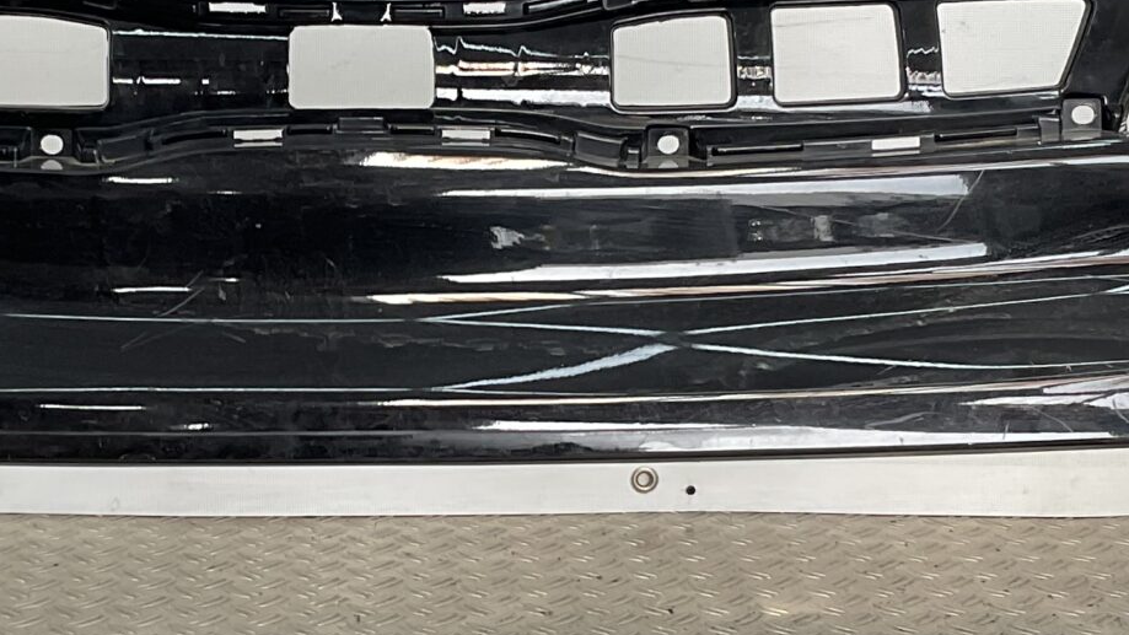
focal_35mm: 88
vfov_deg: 13.7
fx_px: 2634
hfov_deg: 24.1
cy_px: 268
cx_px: 383
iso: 16
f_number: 1.8
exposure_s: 1/169
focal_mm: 3
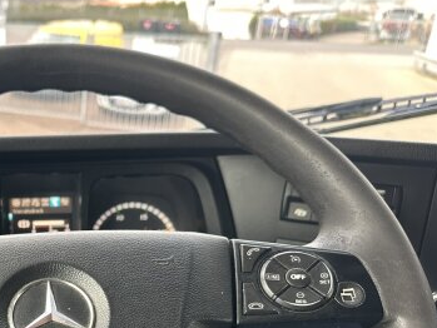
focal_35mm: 44
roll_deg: -0.1
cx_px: 40
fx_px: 556
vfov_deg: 31.7
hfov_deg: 39.7
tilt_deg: -24.1
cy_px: 280
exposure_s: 1/121
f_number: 1.78
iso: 200
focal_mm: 6.86
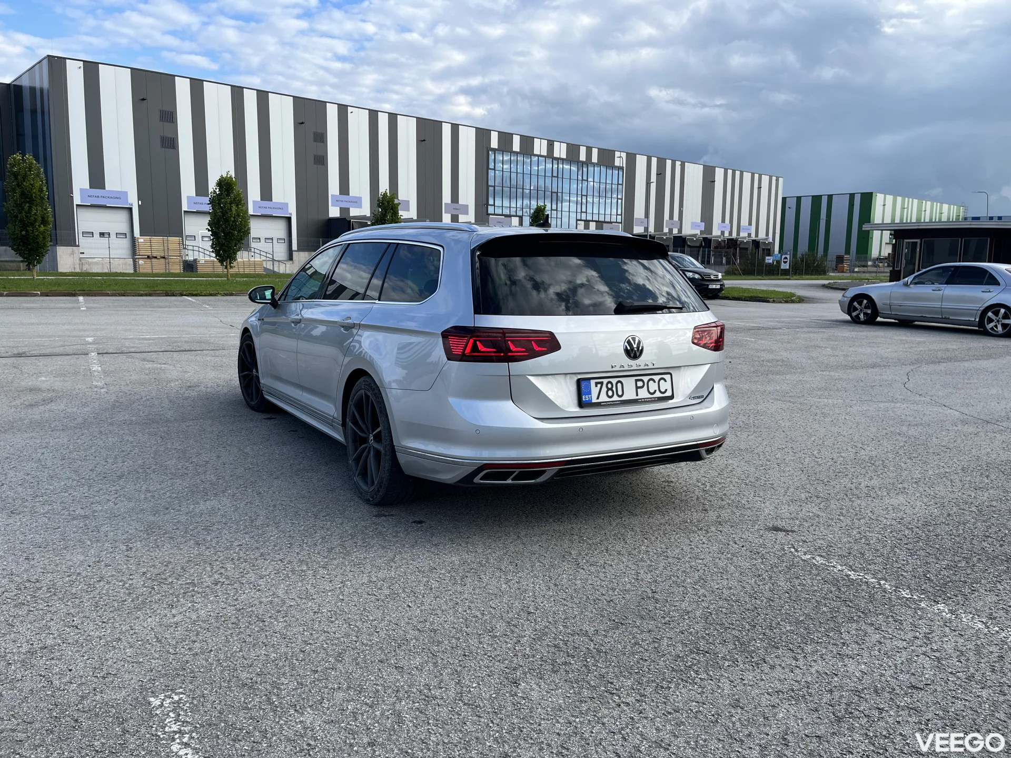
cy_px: 379
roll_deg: -0.8
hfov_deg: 67.3
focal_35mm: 26
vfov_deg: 53.1
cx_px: 506
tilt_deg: -8.6
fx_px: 759
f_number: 1.6
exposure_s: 1/1832
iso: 50
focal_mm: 5.1
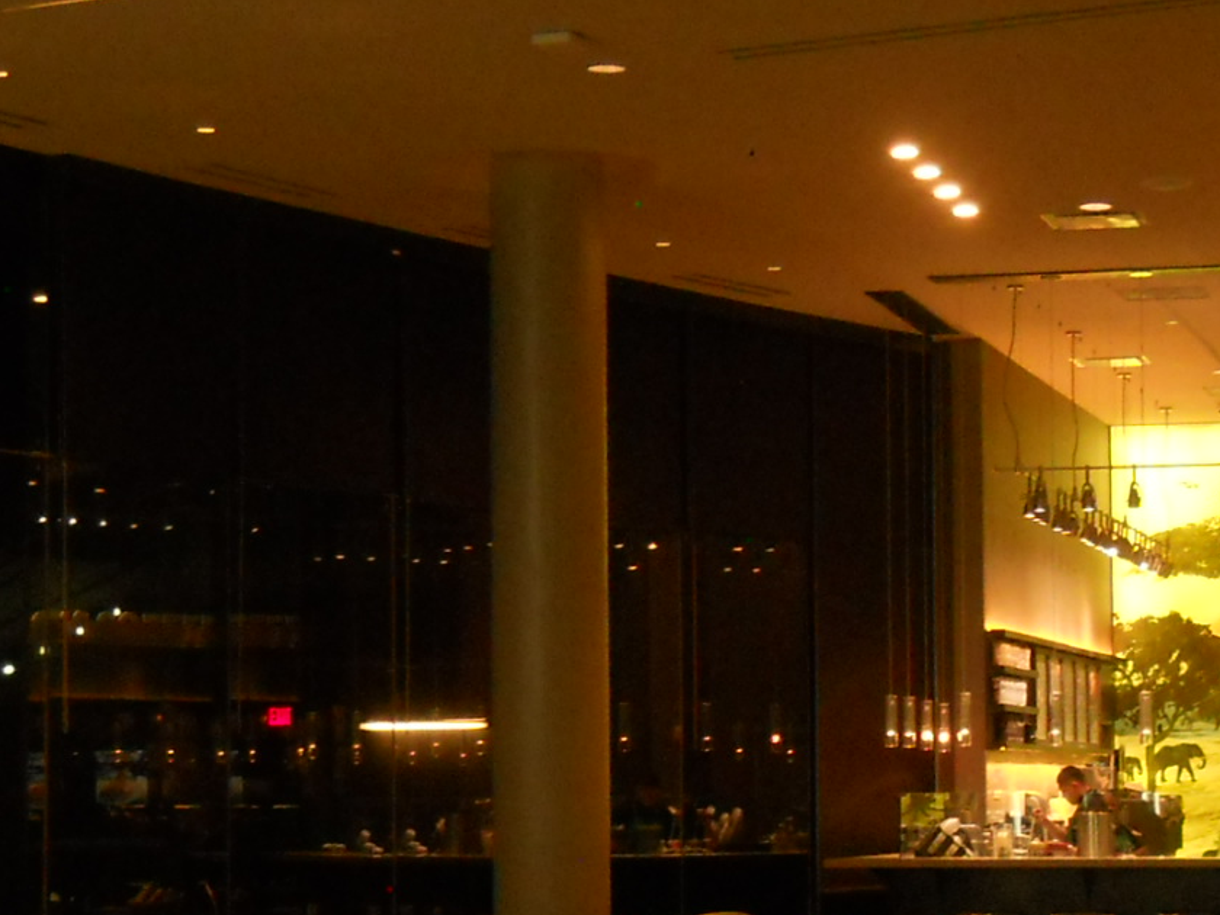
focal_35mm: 100
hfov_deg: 19.6
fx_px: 3524
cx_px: 738
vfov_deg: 14.6
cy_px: 844
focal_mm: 6.72
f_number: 3.1
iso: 400
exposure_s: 1/30
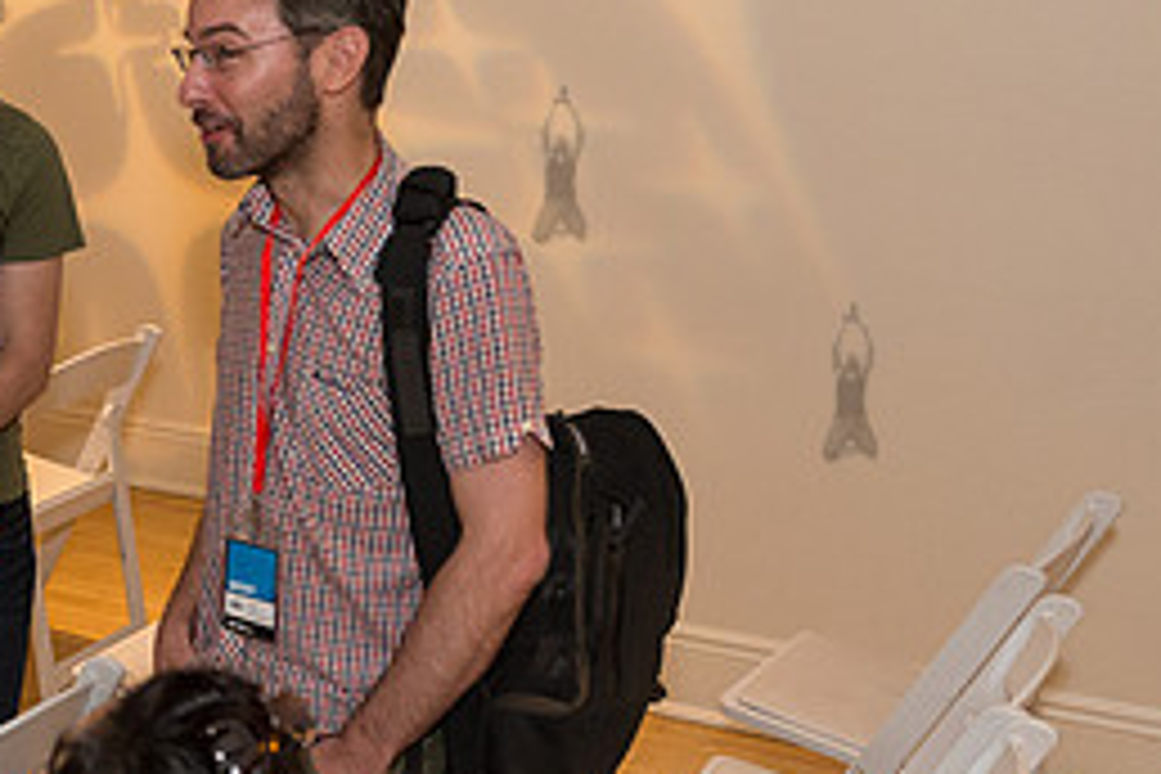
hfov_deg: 29.6
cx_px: -22
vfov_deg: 21.6
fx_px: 2032
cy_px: 380
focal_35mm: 63
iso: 3200
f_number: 4
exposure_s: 1/640
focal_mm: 28
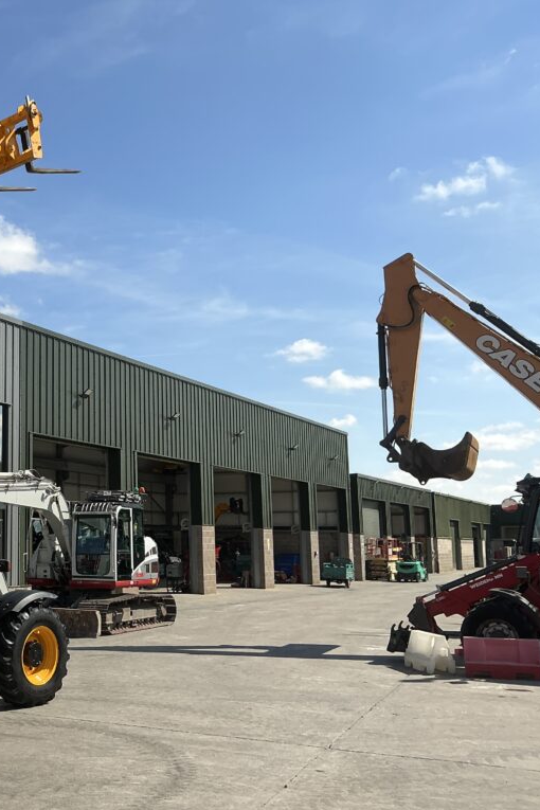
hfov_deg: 31.7
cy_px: 406
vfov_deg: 49.6
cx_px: 3
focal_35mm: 39
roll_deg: -0.9
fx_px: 877
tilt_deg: +8.9
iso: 25
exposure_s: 1/2141
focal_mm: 3
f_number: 1.8
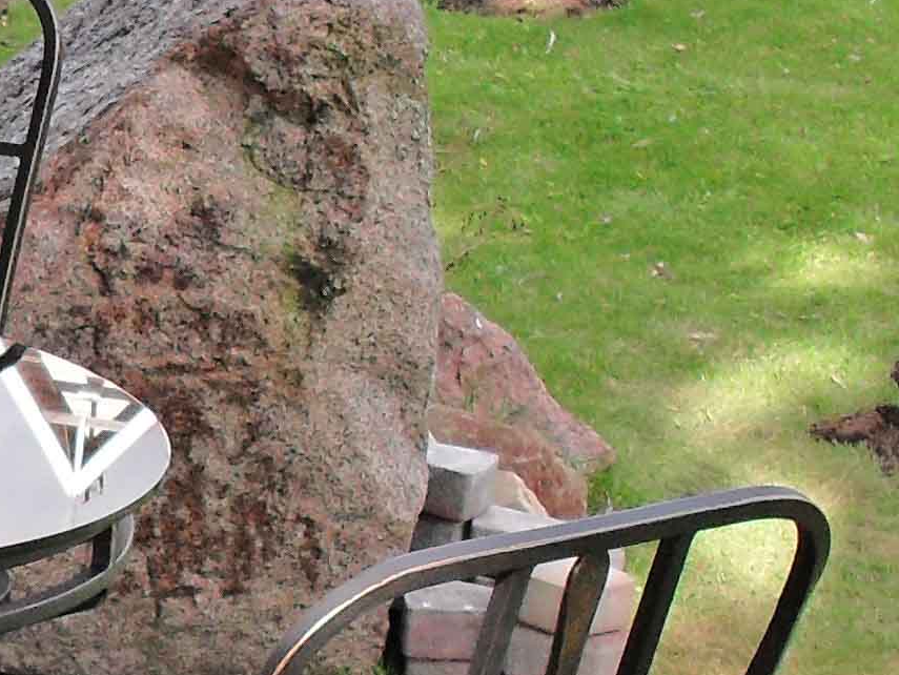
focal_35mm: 145
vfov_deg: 10.1
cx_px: -346
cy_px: 741
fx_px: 3767
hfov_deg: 13.0
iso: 80
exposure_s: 1/350
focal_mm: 6.3
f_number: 2.8
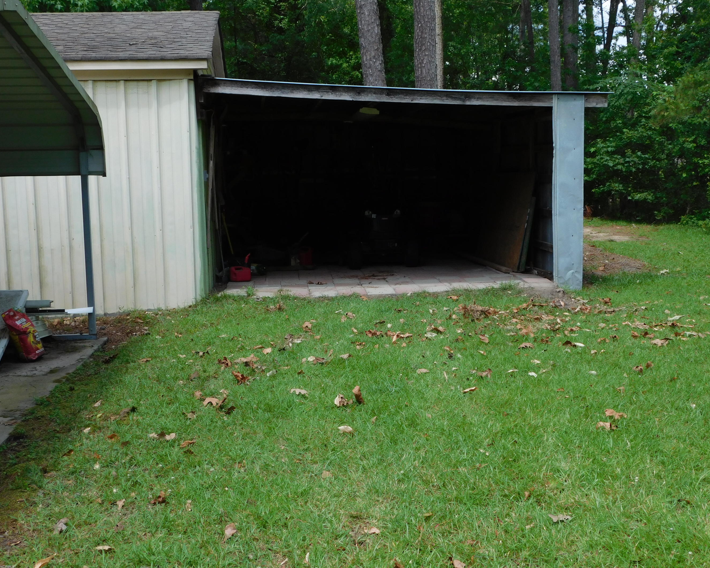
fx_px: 925
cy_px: 286
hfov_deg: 42.0
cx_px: 388
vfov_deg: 34.2
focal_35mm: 44
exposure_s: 1/500
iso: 125
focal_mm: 7.1
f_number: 3.6
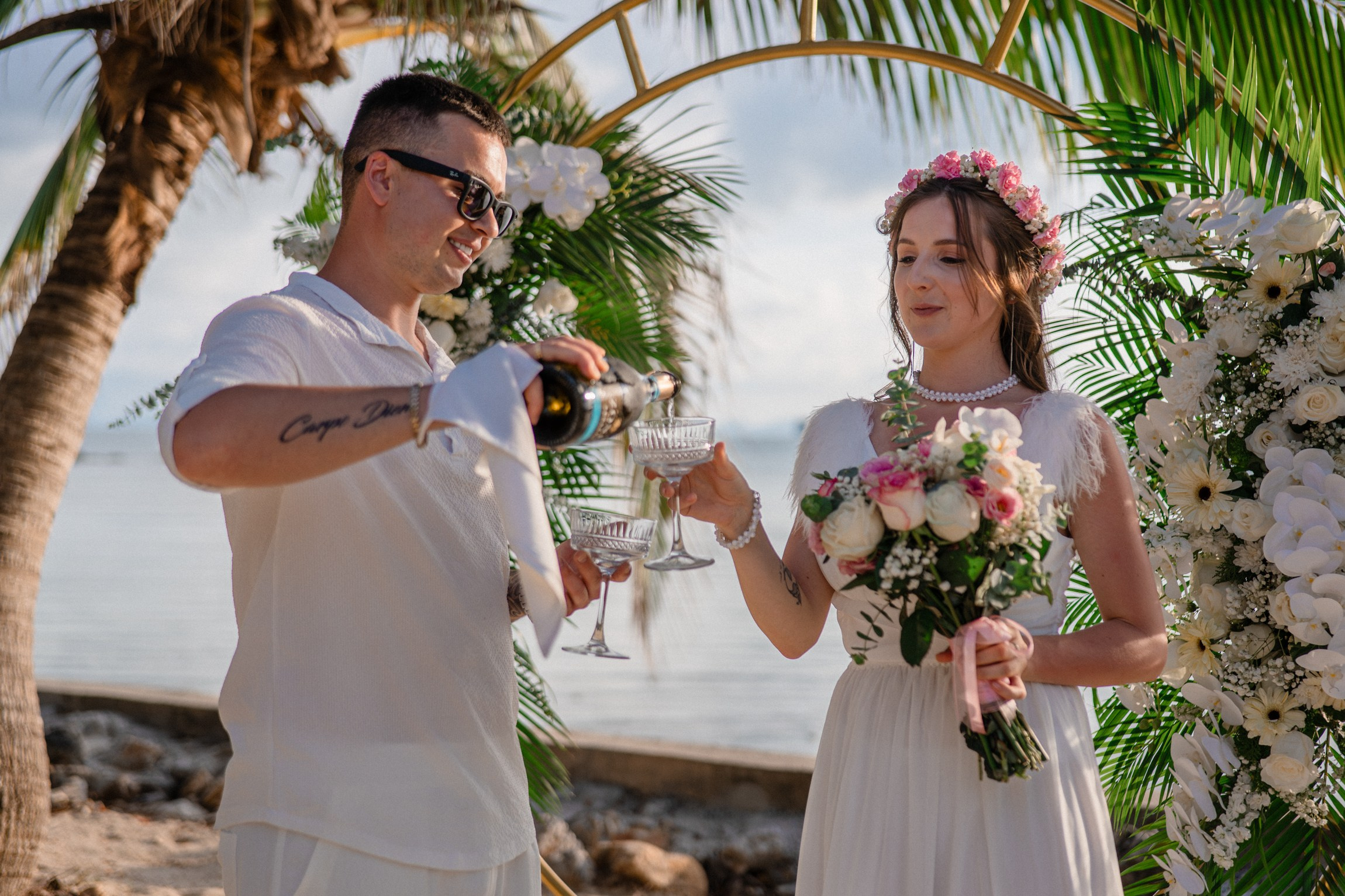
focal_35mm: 50
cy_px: 448
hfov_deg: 39.6
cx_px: 672
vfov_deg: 27.0
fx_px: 1868
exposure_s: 1/3200
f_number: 2.2
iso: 320
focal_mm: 50
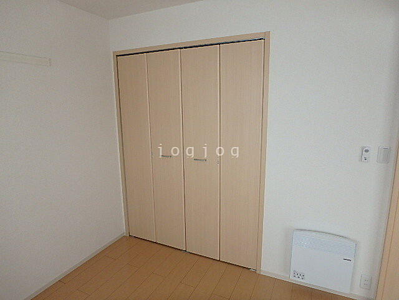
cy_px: 150
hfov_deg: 79.0
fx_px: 242
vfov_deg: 63.4
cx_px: 200
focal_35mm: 21
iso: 200
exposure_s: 1/250
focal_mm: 3.7
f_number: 3.5
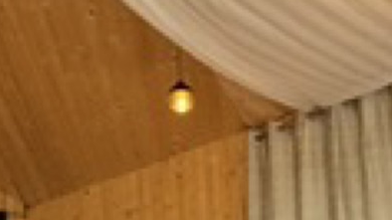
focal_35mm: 62
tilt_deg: +3.8
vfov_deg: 17.5
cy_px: 325
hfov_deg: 33.7
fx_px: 644
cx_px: 249
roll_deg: +3.1
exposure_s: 1/100
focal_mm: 2.22
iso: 100
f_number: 2.2
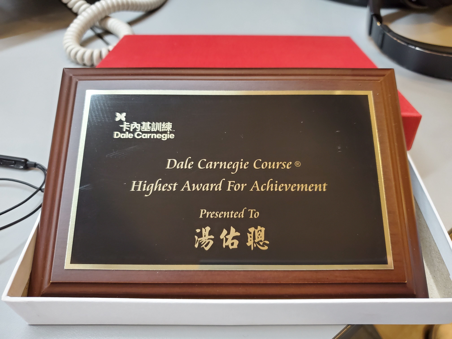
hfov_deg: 67.3
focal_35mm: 26
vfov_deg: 53.1
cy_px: 170
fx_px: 339
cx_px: 226
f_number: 1.5
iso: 320
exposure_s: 1/39
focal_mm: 4.3
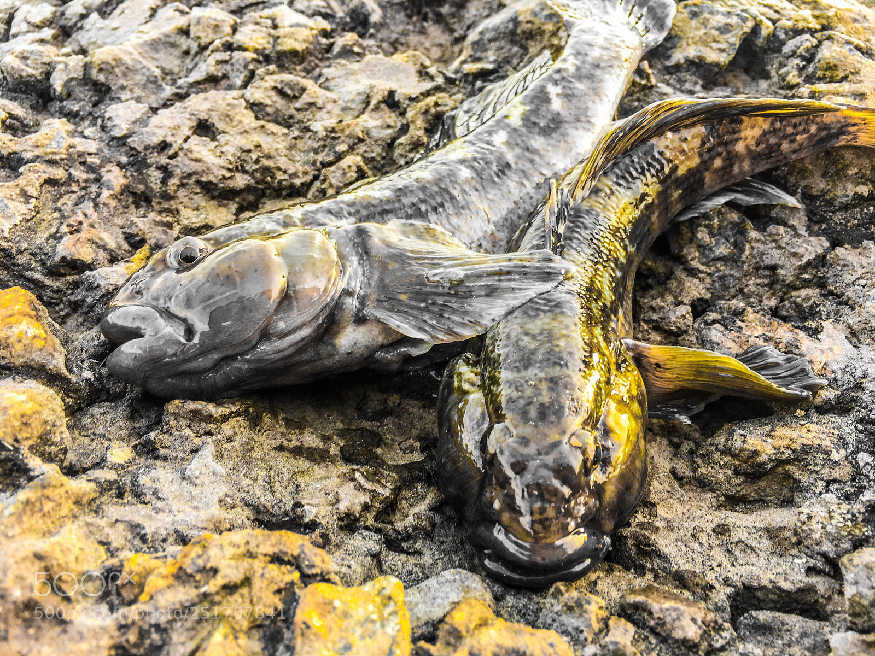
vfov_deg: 48.2
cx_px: 438
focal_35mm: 29
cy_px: 328
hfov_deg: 61.7
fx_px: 733
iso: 25
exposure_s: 1/50
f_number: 2.2
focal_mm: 4.15
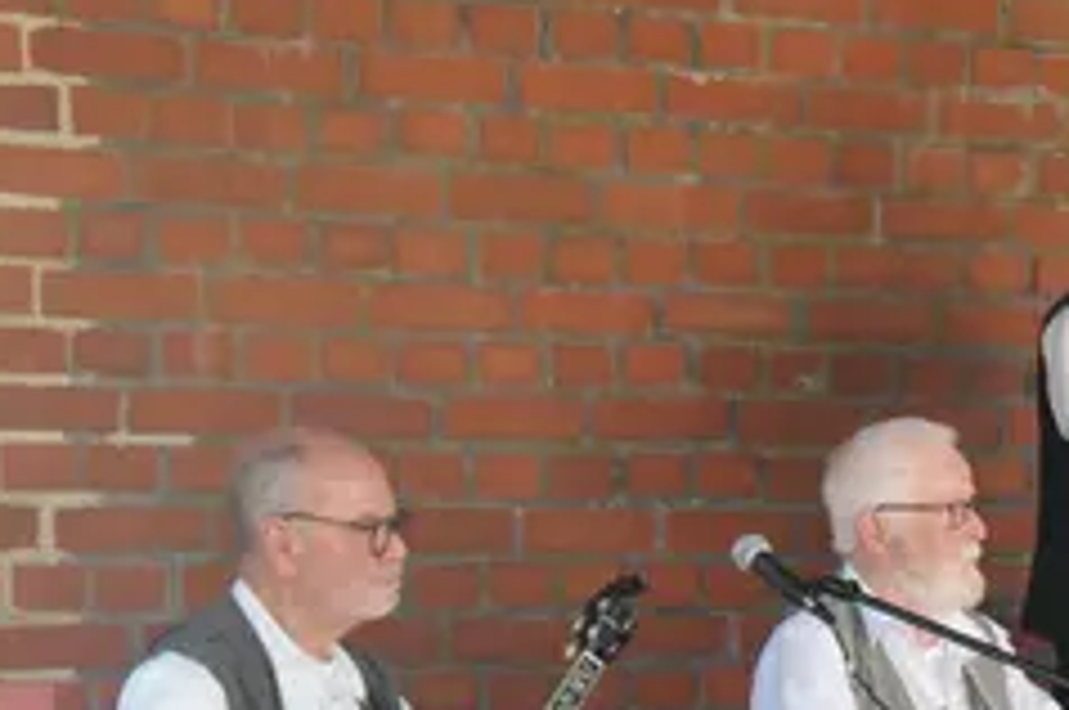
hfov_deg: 10.9
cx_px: 1556
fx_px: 5427
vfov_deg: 7.4
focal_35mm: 183
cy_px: 973
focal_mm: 40
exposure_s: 1/60
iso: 200
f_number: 5
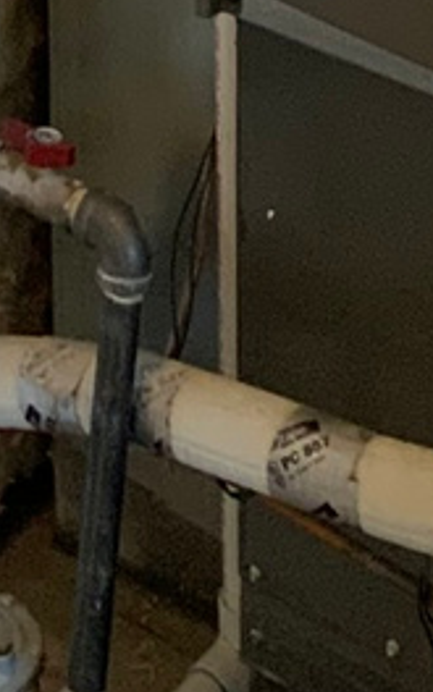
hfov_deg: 7.3
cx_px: 178
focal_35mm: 179
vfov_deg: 9.5
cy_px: -1277
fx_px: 3380
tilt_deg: -6.7
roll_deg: +0.2
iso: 64
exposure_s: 1/60
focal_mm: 3
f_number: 1.8
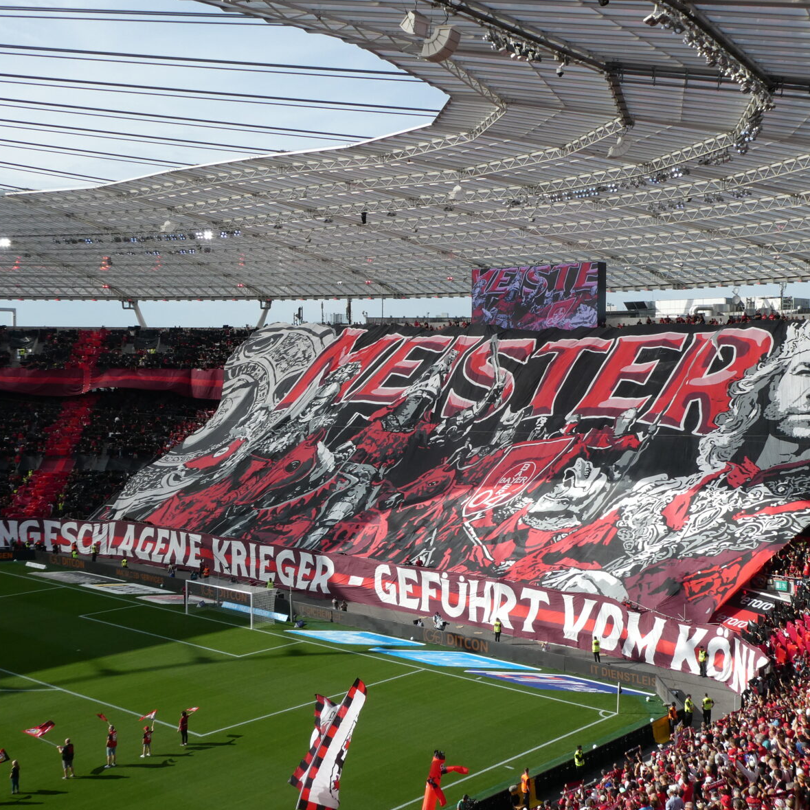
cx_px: 485
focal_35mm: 42
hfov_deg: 39.9
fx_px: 1112
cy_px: 403
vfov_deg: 40.0
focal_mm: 6.3
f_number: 3.7
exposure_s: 1/800
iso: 80
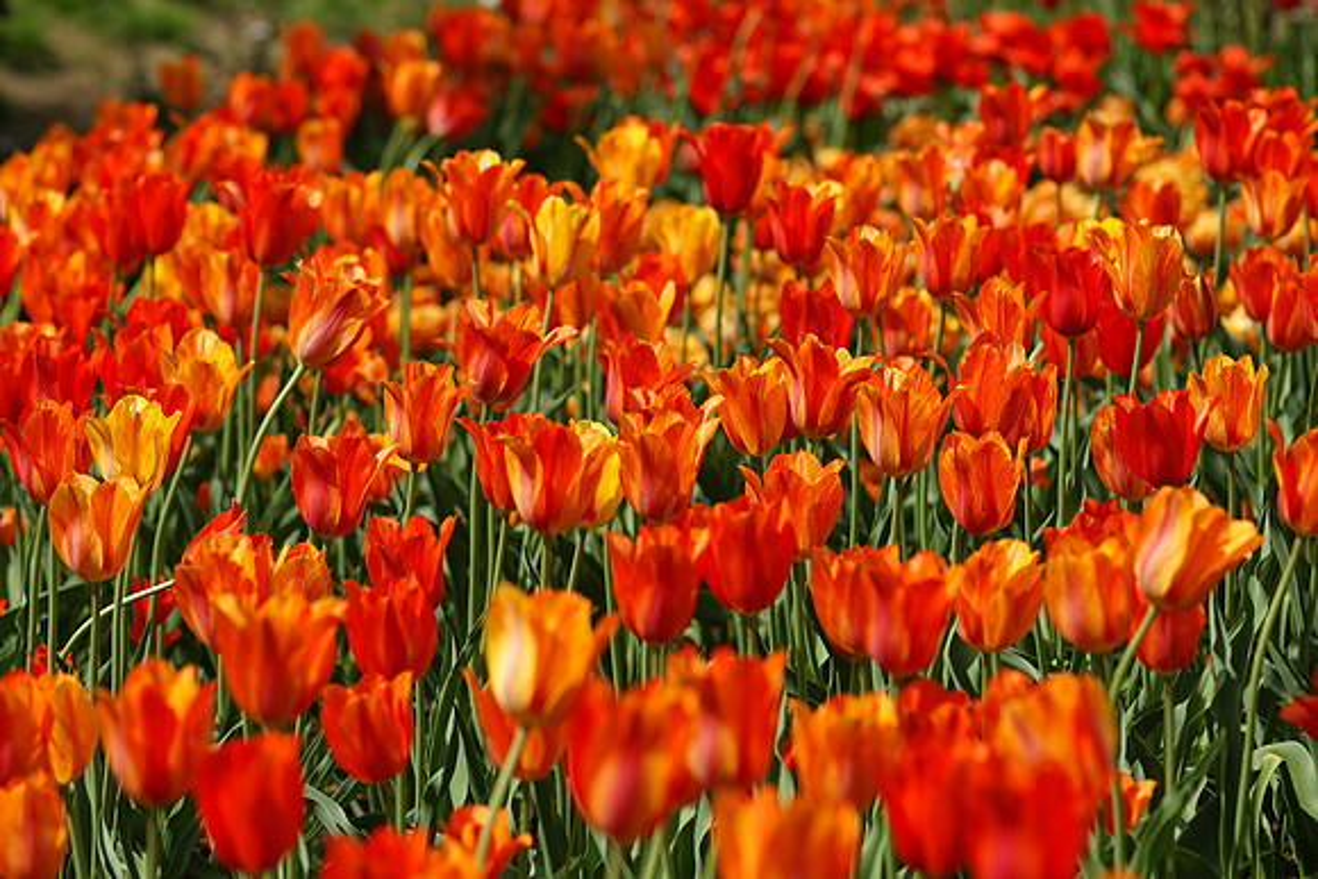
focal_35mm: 150
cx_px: 659
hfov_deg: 13.7
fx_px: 5493
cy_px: 440
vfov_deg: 9.2
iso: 200
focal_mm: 100
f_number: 3.2
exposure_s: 1/2500
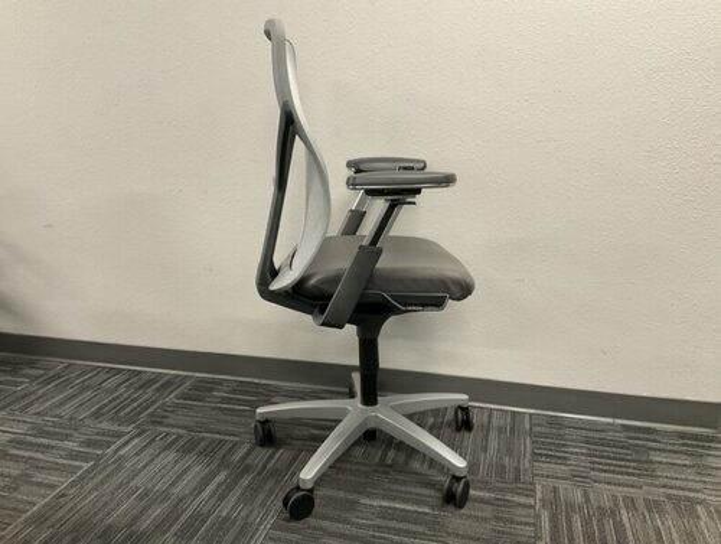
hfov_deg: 61.6
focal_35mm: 29
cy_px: 272
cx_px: 360
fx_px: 605
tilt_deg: -13.9
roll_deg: +0.2
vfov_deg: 48.4
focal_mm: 3
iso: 125
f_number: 1.8
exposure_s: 1/60
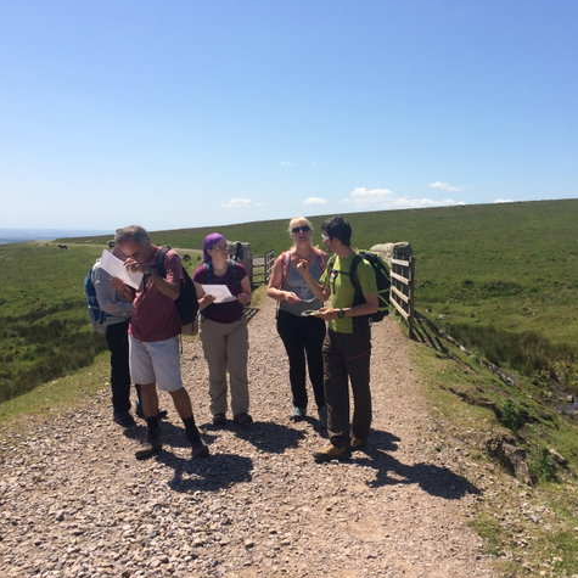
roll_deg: -2.4
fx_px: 661
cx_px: 353
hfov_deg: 46.9
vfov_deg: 47.2
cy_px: 283
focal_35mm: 35
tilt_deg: -2.8
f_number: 2.2
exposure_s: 1/2415
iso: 32
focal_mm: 4.15
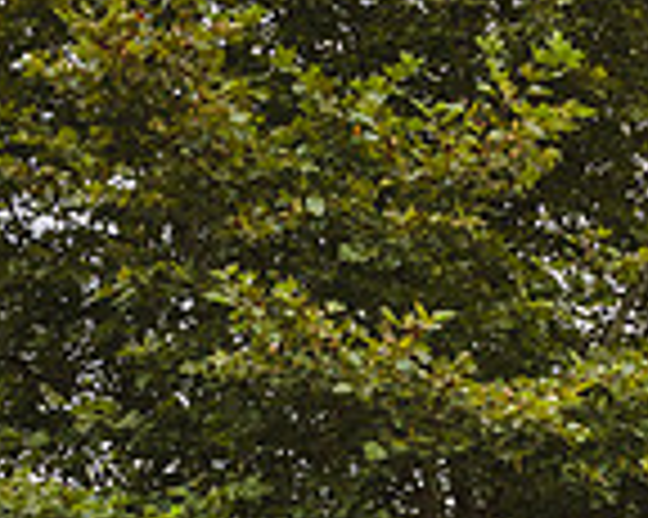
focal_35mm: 132
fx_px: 2530
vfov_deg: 11.1
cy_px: 847
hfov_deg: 14.1
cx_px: 819
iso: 400
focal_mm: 35
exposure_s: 1/400
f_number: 8
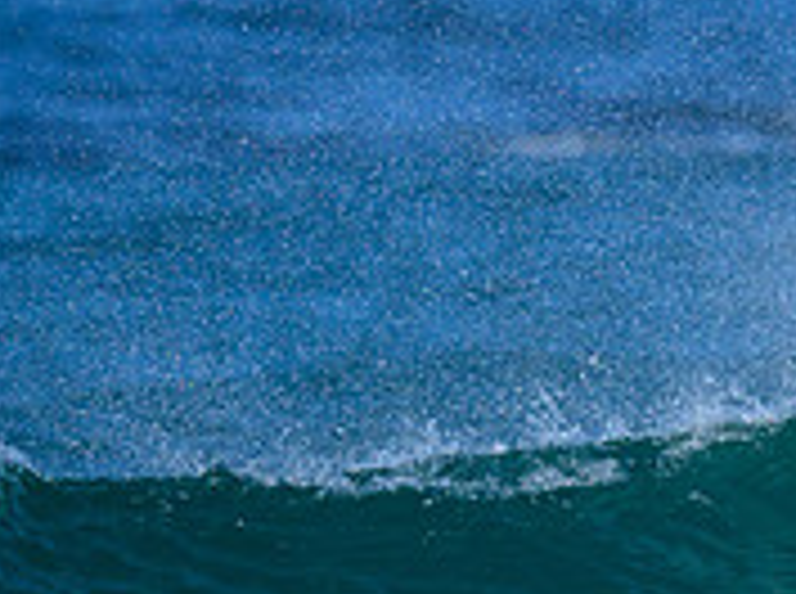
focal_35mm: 3475
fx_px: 79746
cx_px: 1358
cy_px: 594
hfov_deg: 0.6
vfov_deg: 0.4
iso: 360
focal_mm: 800
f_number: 6.3
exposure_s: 1/2000
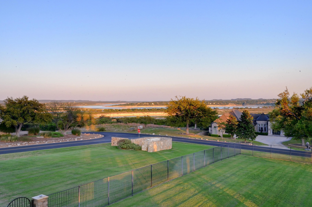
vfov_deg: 43.5
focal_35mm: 30
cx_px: 156
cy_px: 104
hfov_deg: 62.0
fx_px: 260
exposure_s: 1/50
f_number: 22
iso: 2000
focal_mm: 30
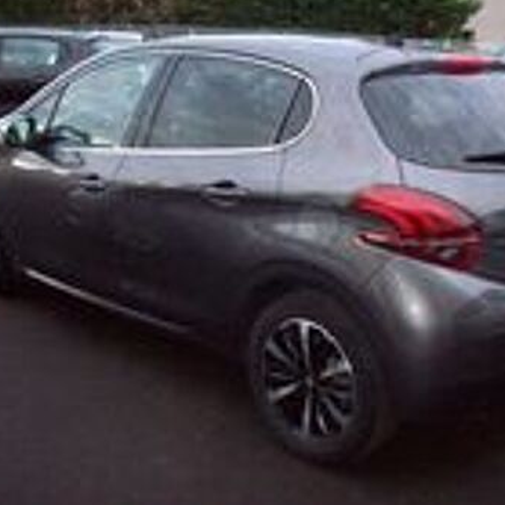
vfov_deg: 36.1
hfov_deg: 36.0
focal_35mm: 47
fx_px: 776
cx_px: 298
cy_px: 242
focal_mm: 6.2
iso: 400
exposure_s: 1/128
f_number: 2.8
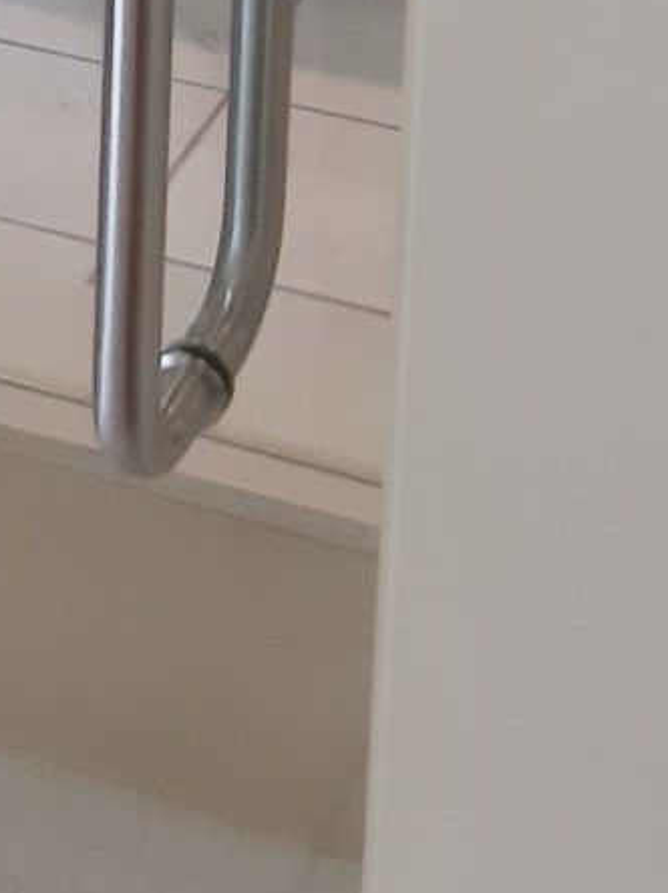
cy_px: -733
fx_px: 3094
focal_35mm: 120
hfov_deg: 11.6
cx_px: -445
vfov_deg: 14.4
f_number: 1.7
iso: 40
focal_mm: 3.93
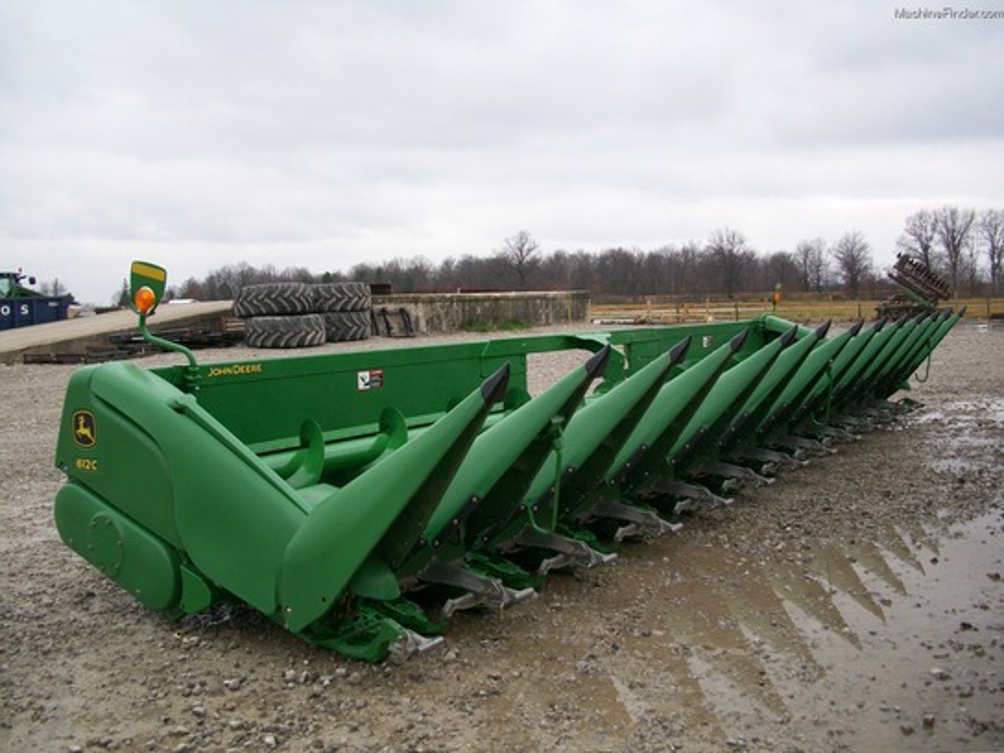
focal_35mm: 35
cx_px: 502
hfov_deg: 52.6
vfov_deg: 40.7
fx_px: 1015
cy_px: 376
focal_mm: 6.3
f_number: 3.1
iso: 80
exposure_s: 1/125
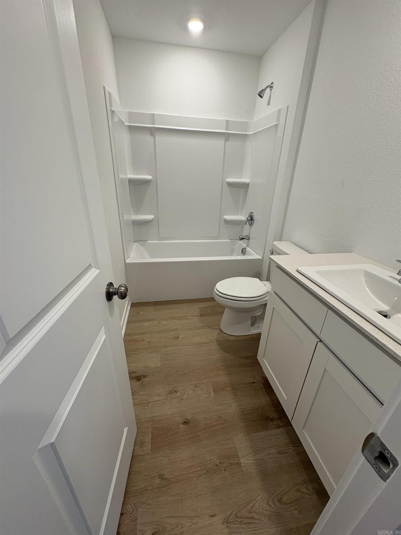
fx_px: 216
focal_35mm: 14
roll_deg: -2.6
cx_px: 200
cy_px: 268
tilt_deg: -22.6
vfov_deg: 102.1
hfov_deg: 85.7
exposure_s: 1/120
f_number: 2.2
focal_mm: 2.22
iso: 200
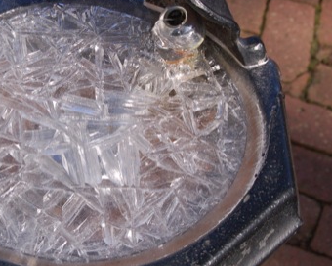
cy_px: 146
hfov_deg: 18.0
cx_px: 81
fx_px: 1042
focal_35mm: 106
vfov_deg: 14.5
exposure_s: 1/500
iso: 800
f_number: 11
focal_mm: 40
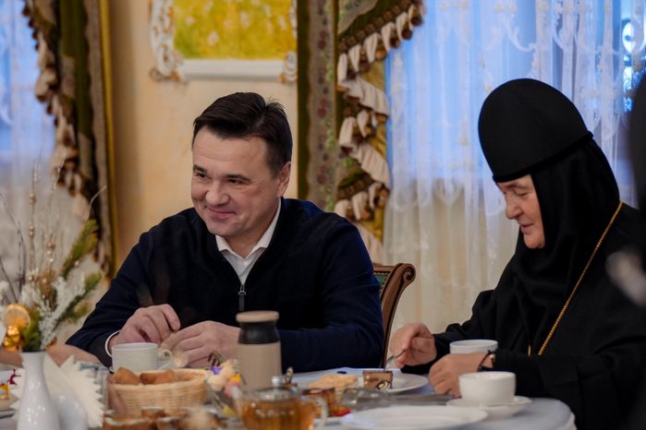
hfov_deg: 11.1
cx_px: 323
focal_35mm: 186
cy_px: 215
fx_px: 3337
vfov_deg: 7.4
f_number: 2.8
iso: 1250
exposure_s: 1/250
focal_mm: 124
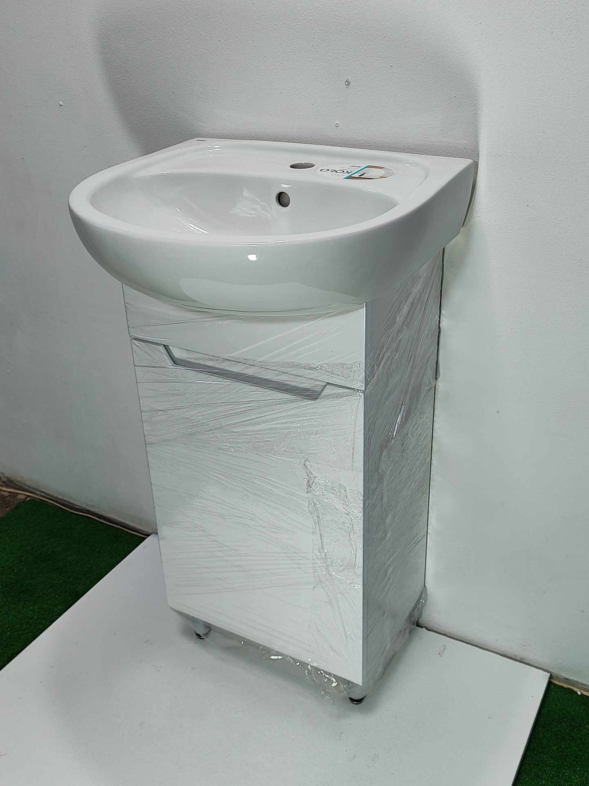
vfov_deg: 71.6
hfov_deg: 56.8
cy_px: 393
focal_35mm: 24
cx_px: 294
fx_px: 544
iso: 160
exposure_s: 1/50
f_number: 1.89
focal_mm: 5.89
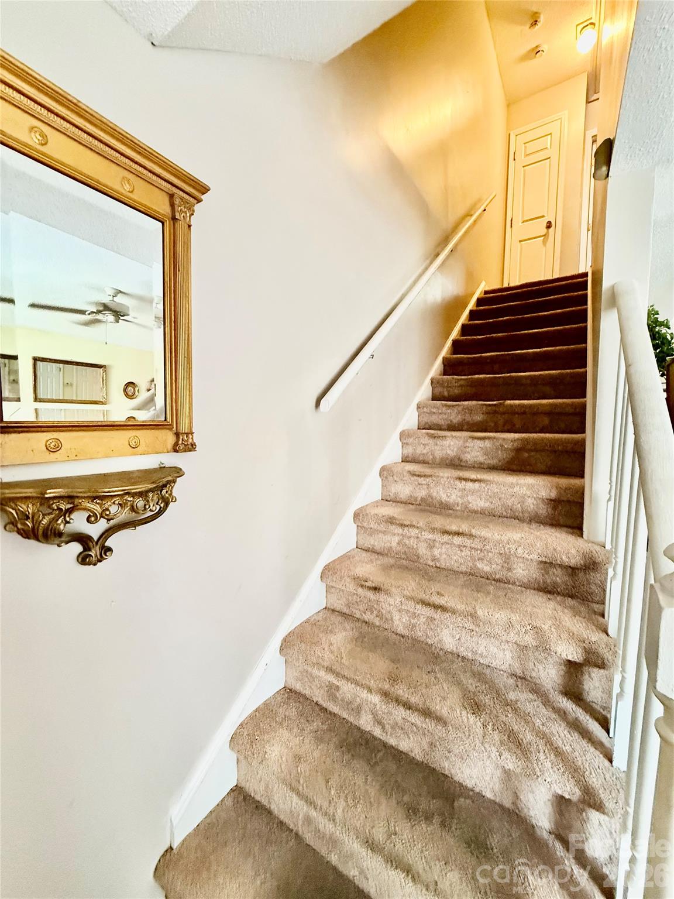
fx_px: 363
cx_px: 337
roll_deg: -0.2
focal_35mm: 14
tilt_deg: -3.7
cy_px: 450
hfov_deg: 85.7
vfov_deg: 102.1
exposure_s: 1/60
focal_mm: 2.22
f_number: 2.2
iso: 800
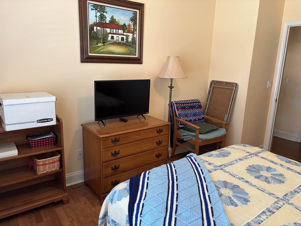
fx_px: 226
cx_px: 150
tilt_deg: -13.1
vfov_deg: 53.1
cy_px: 113
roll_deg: -2.0
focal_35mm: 26
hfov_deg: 67.3
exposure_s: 1/60
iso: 250
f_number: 1.6
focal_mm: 5.96
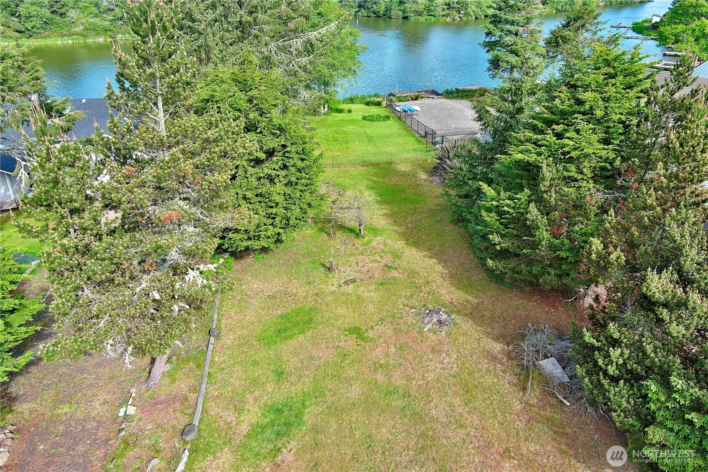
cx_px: 354
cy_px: 236
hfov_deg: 63.7
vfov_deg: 45.0
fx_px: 570
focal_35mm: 29
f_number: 2.8
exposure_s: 1/366
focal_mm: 10.57
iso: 100
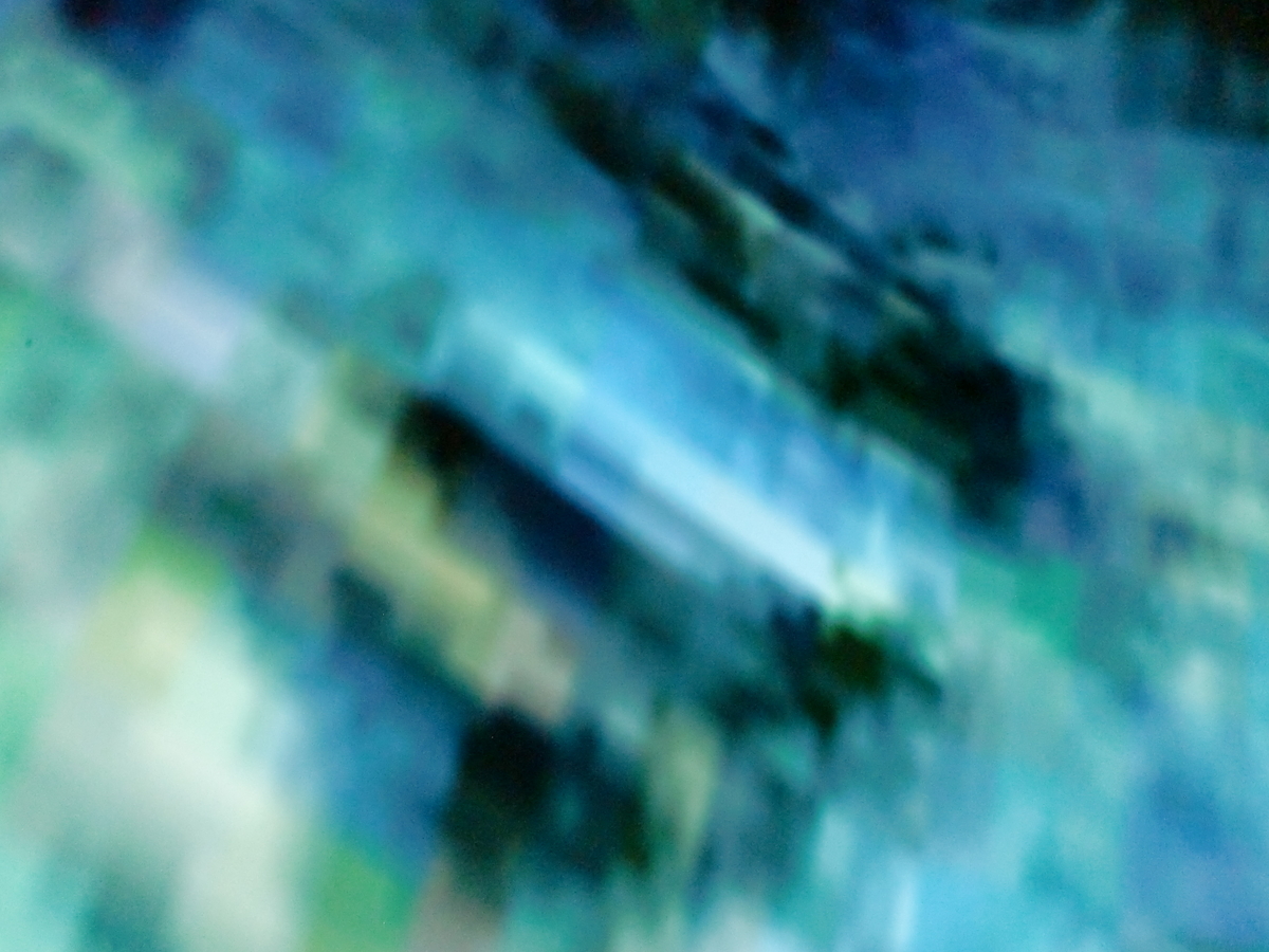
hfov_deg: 52.6
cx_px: 634
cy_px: 476
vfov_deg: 40.7
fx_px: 1283
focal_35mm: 35
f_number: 3.1
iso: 800
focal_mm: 6.3
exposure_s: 1/60
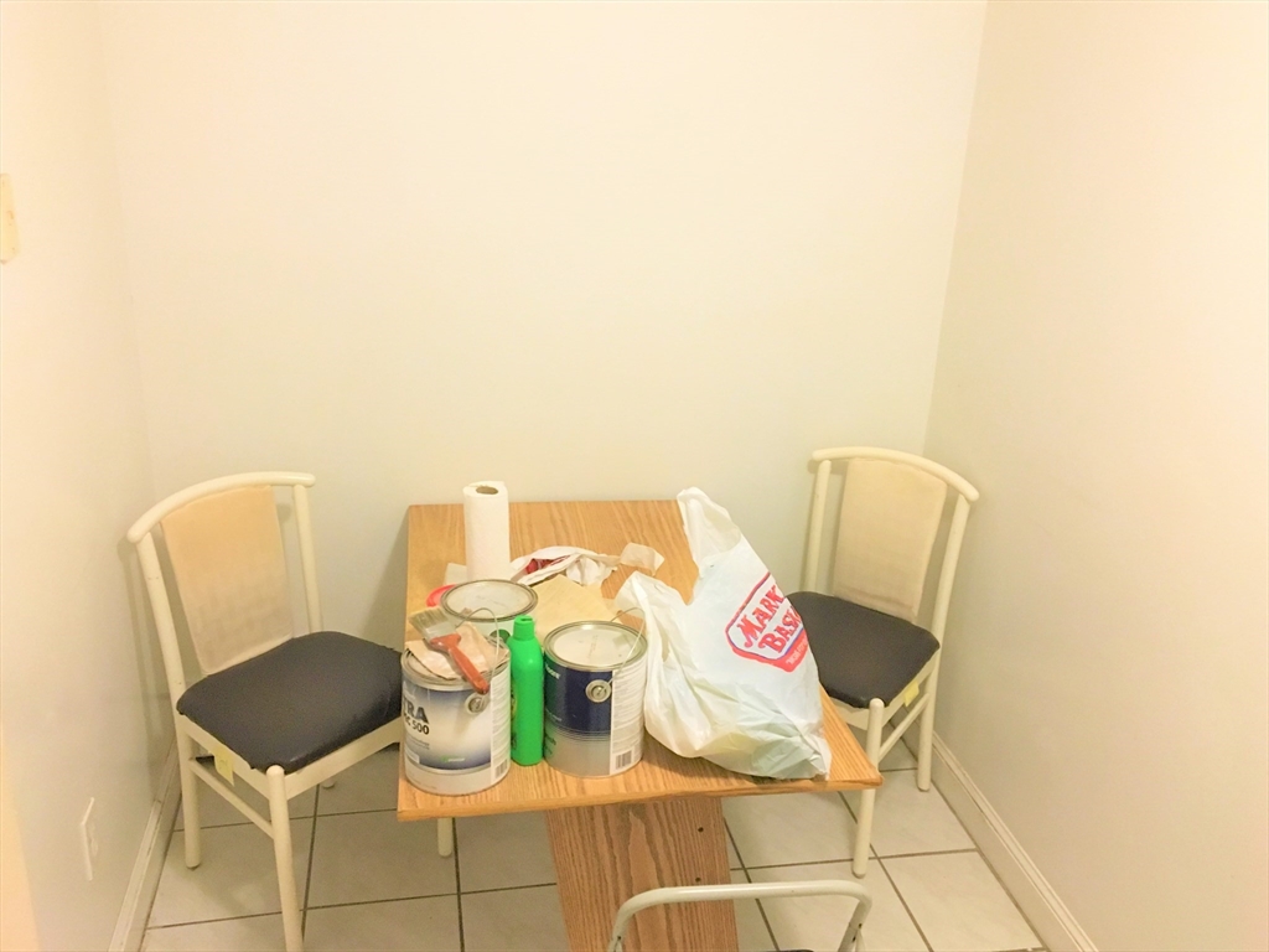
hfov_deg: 61.7
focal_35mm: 29
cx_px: 634
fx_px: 1063
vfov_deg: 48.2
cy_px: 476
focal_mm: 4.15
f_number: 2.2
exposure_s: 1/17
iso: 200
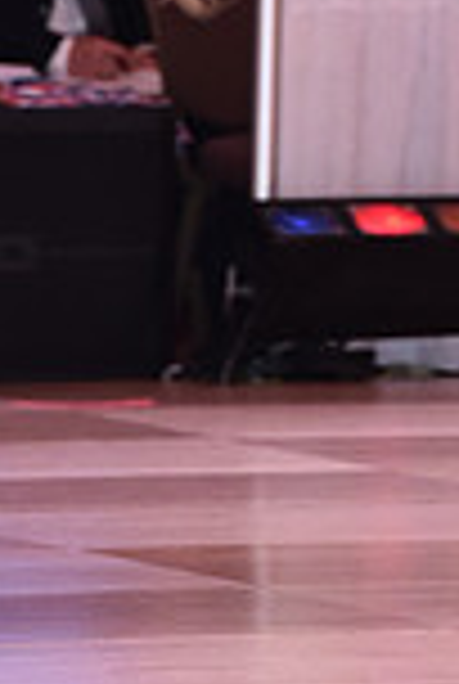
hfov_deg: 1.8
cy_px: -171
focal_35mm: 761
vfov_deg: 2.7
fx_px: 14487
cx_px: 794
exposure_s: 1/250
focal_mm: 200
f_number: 5
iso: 2000
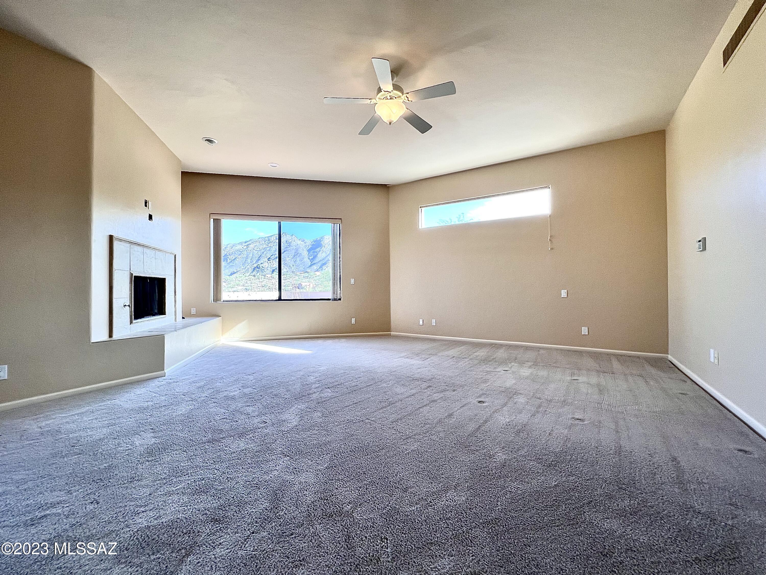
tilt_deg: -0.3
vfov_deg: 89.9
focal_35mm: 13
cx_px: 383
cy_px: 288
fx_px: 288
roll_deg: +0.5
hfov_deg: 106.2
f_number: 1.8
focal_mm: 1.57
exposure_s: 1/120
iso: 50
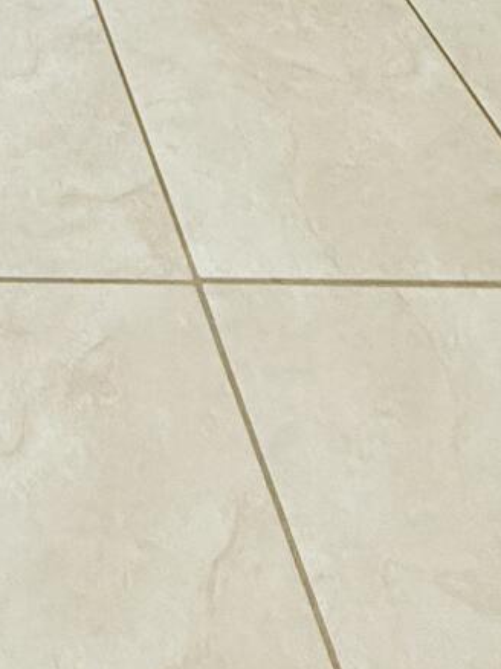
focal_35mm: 64
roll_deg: -0.3
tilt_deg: -5.9
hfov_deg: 19.6
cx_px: -272
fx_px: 1236
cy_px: -820
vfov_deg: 16.7
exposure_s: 1/120
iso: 400
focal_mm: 2.22
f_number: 2.2
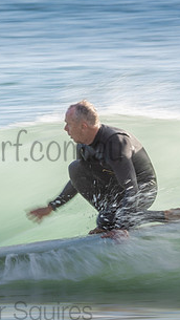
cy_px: 137
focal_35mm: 1492
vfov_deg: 1.4
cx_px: 12
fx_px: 12635
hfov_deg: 0.8
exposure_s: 1/30
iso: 100
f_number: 20
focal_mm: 500
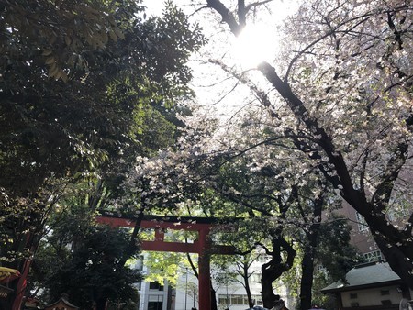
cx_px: 206
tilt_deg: +26.3
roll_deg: -0.8
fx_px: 334
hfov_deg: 63.4
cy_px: 155
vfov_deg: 49.8
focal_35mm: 28
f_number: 1.8
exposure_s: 1/219
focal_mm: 3.99
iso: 20
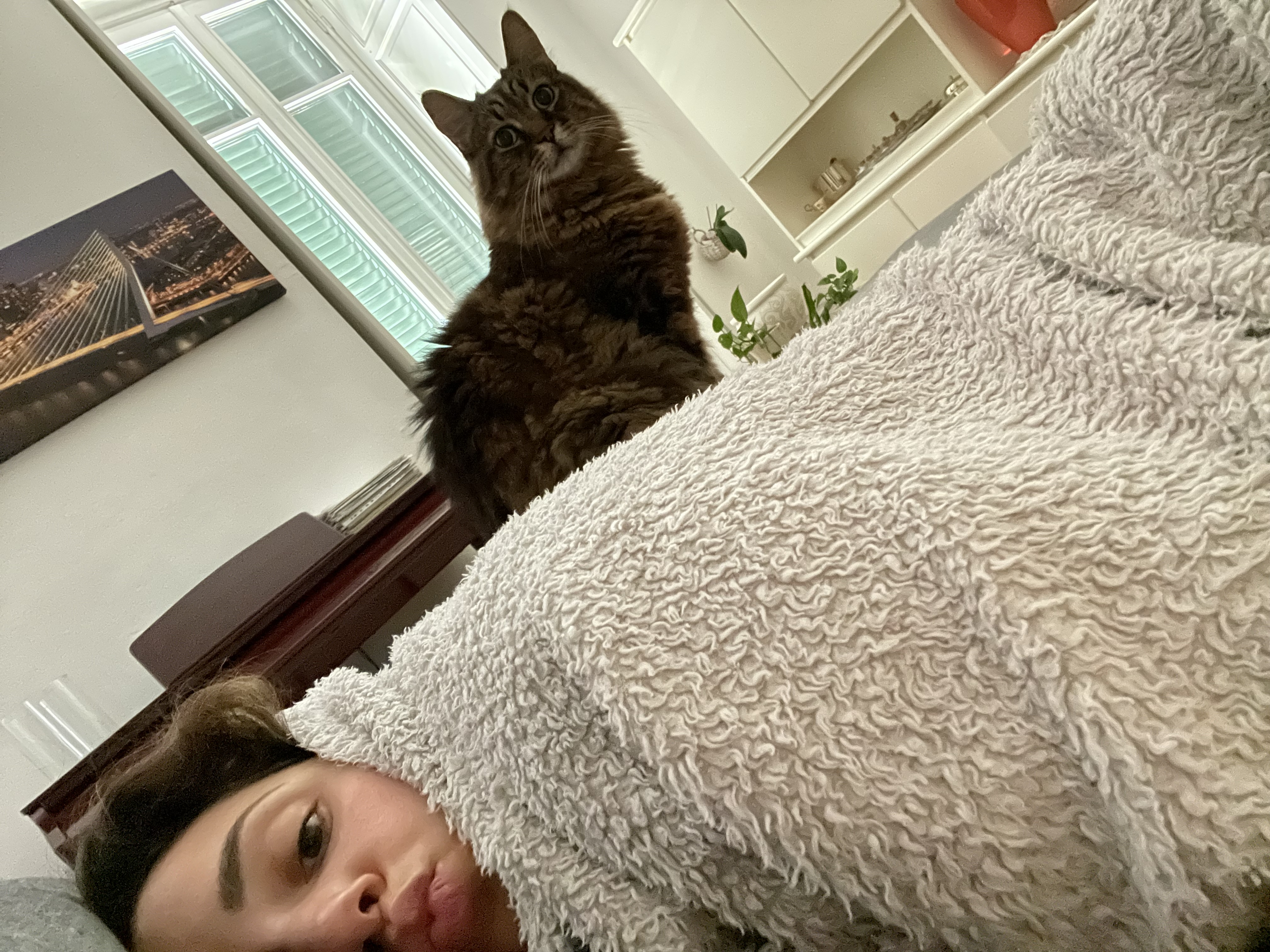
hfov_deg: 73.9
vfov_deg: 58.9
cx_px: 635
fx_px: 844
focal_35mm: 23
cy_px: 476
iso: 1600
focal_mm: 2.71
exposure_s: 1/15
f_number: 2.2
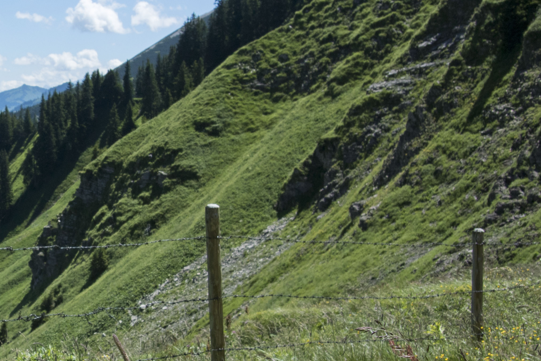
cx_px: -51
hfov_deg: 27.9
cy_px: 238
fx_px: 992
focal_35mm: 66
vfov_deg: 20.5
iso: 160
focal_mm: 11
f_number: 4.5
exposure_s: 1/640
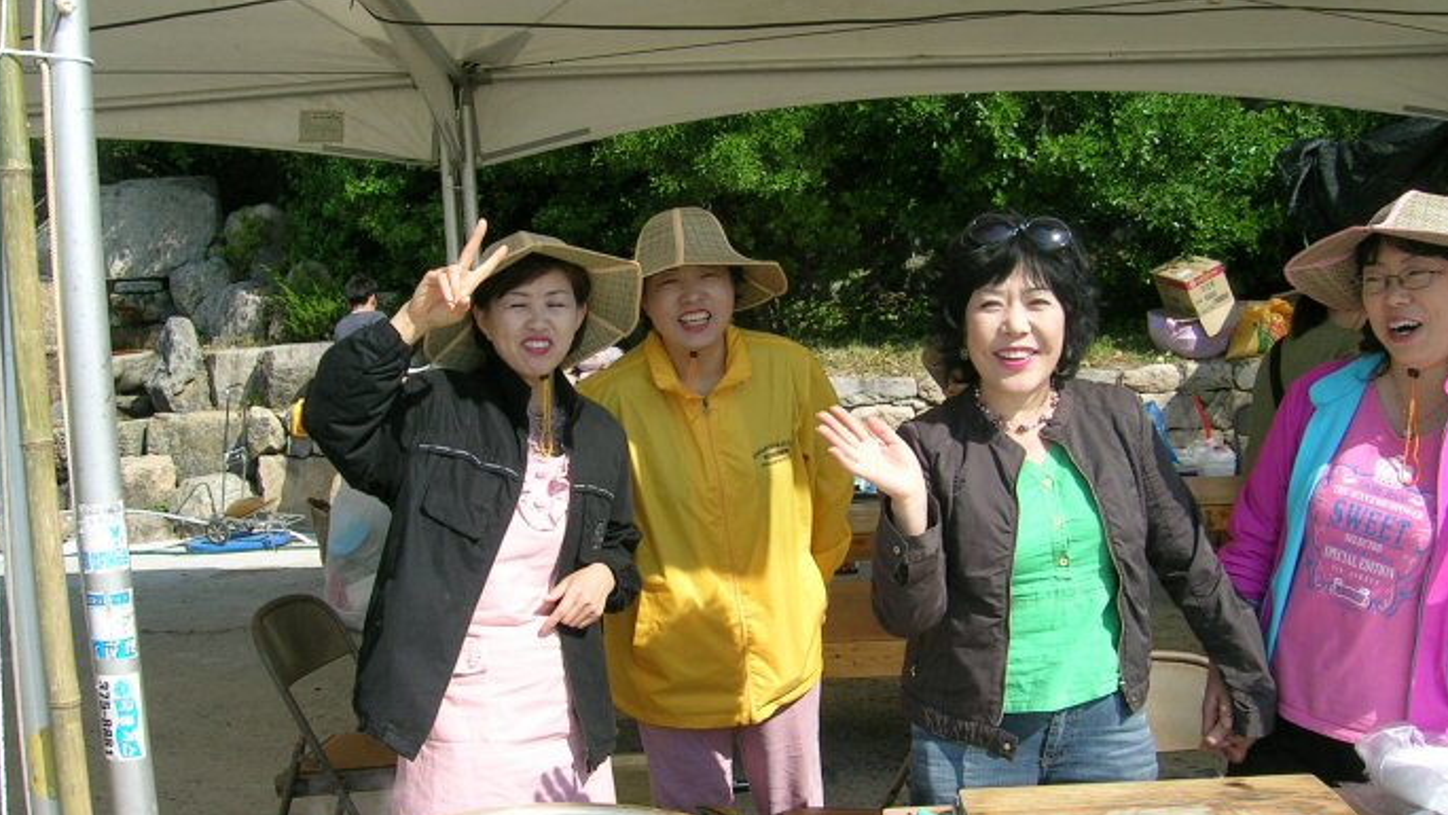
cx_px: 713
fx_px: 1498
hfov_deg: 51.6
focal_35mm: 39
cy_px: 410
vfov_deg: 30.4
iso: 50
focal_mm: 5.4
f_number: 4.8
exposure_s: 1/336
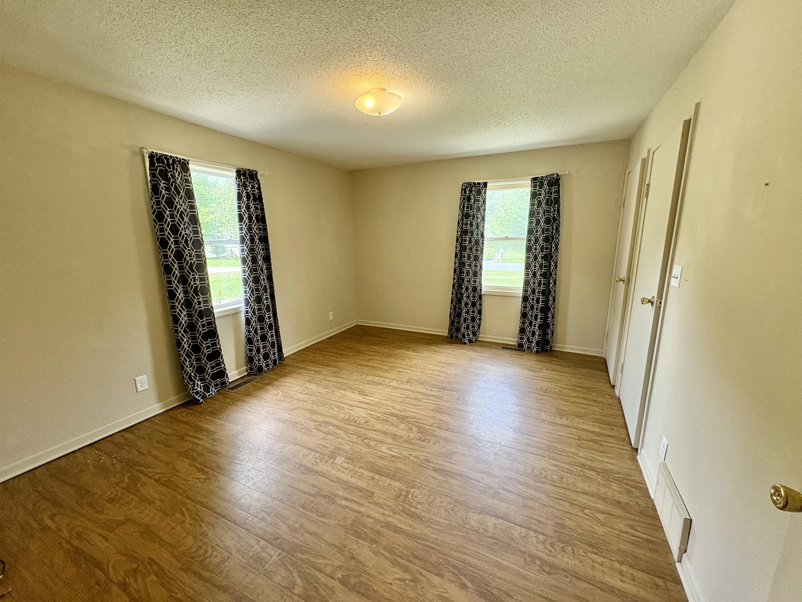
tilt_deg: -11.0
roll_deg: +0.9
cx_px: 401
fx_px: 324
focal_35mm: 14
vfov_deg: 85.7
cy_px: 301
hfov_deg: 102.1
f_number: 2.2
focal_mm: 2.22
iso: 320
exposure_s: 1/120
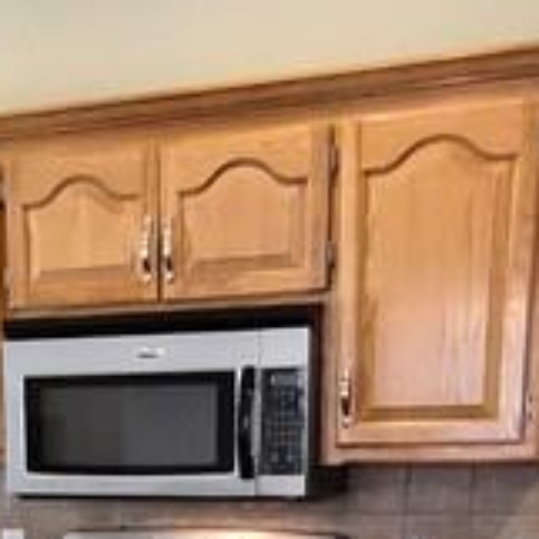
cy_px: 803
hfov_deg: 22.8
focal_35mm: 73
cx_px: 13
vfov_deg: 20.4
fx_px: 1286
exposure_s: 1/60
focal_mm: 1.7
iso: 200
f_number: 2.2
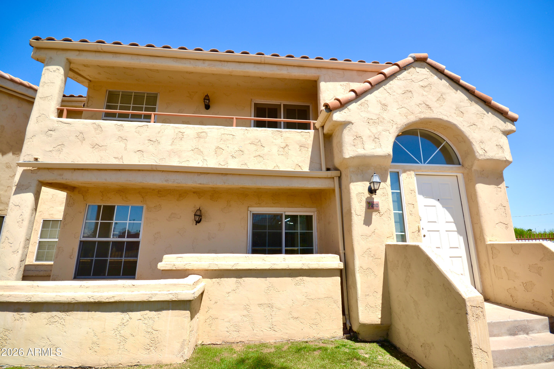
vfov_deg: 77.3
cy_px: 184
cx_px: 277
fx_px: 231
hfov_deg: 100.4
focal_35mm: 15
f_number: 8
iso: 100
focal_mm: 10
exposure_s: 1/250
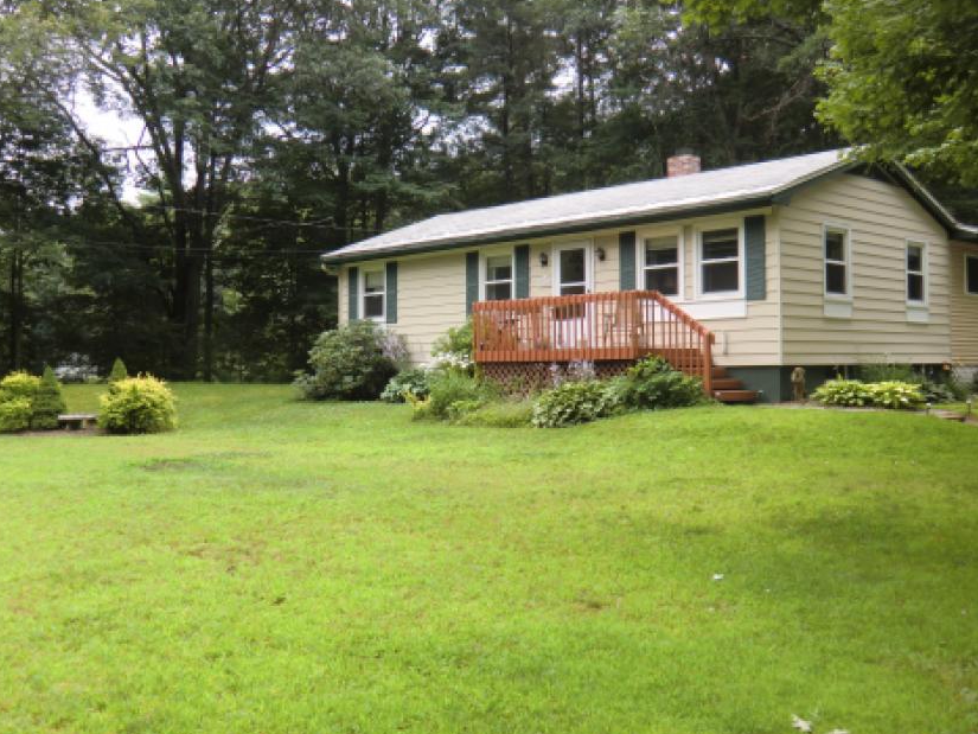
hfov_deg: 51.3
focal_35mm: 36
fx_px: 1017
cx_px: 449
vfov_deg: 39.7
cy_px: 353
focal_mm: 5.2
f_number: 3.5
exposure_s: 1/160
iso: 64
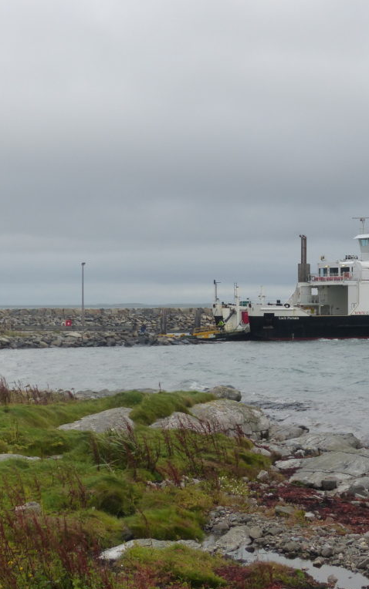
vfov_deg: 29.0
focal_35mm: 71
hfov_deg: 18.1
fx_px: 1142
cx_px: 331
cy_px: 295
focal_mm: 9.1
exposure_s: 1/160
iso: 160
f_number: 4
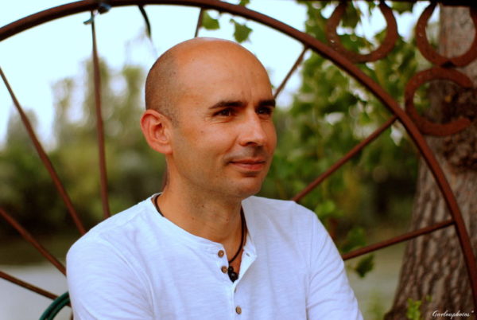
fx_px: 995
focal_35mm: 75
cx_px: 238
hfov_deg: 27.0
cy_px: 160
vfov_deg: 18.2
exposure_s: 1/2000
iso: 100
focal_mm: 50
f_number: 1.8
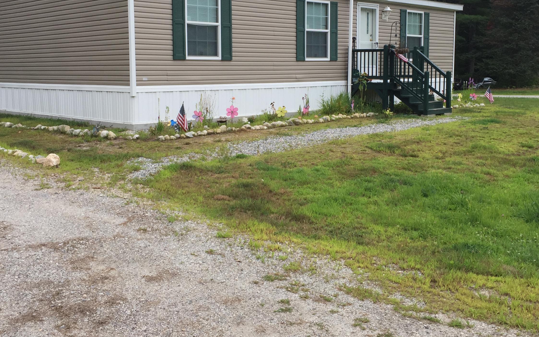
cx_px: 279
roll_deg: -0.3
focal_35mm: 41
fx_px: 602
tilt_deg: -7.1
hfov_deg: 48.2
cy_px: 118
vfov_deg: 31.1
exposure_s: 1/388
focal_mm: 4.15
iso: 32
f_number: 2.2
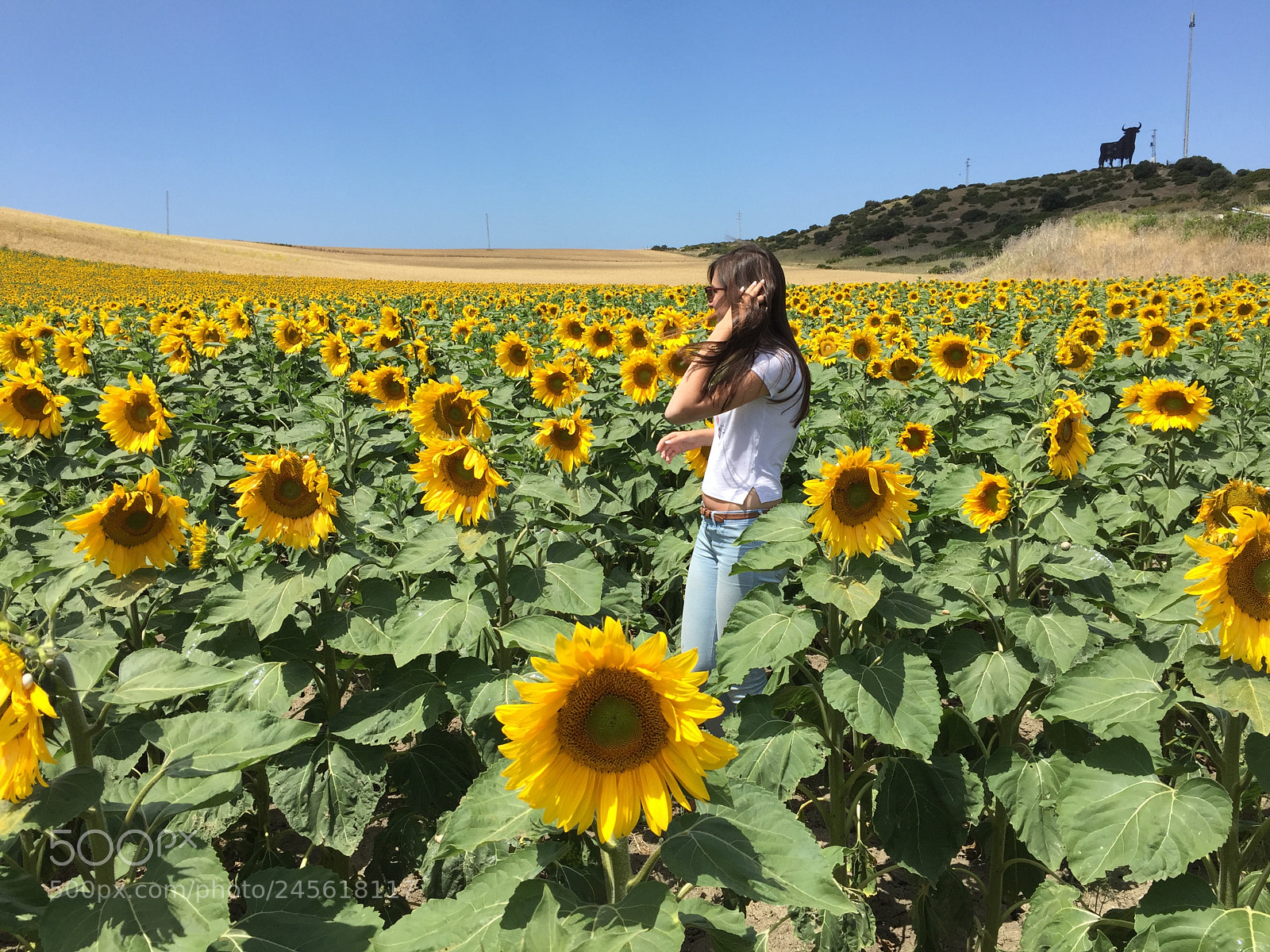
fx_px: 1064
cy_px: 476
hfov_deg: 61.7
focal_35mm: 29
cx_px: 635
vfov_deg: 48.2
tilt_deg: -9.1
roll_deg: +1.0
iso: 32
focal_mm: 4.15
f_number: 2.2
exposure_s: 1/1799
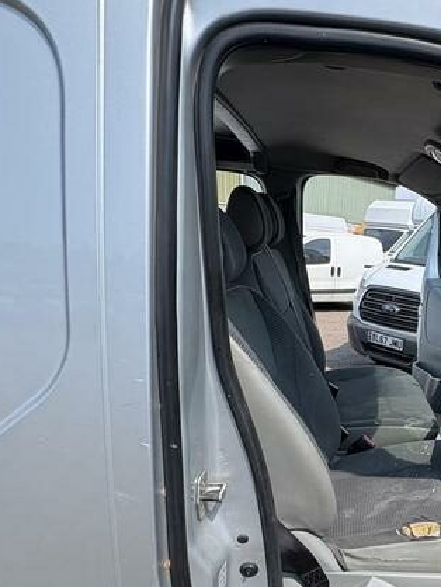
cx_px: 430
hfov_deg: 41.4
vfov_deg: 58.3
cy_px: 402
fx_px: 509
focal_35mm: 30
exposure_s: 1/492
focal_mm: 2.22
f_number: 2.2
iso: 64
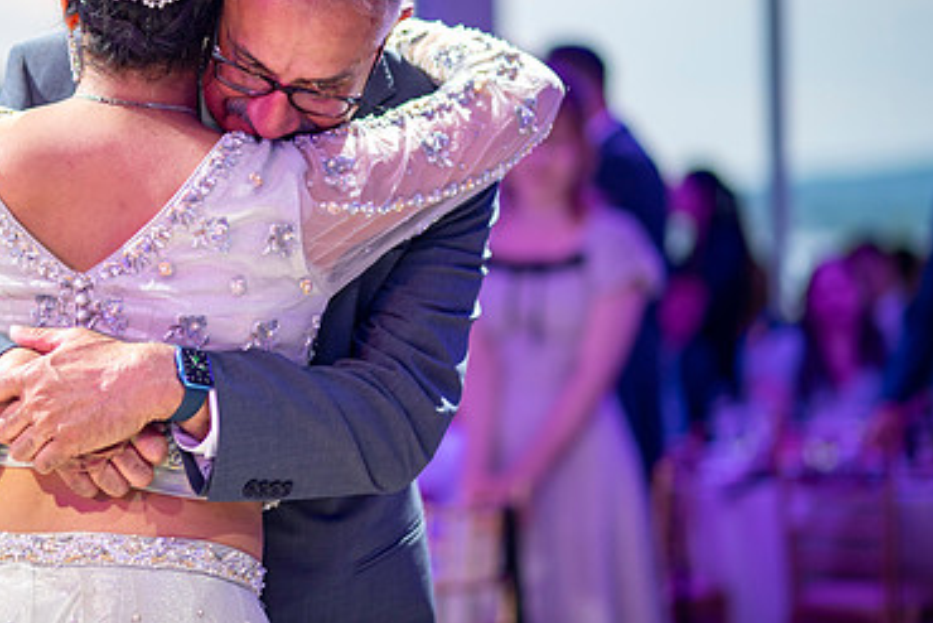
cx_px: 323
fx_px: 3578
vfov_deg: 9.9
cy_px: 220
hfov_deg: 14.8
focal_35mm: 138
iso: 500
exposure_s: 1/100
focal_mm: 85
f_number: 2
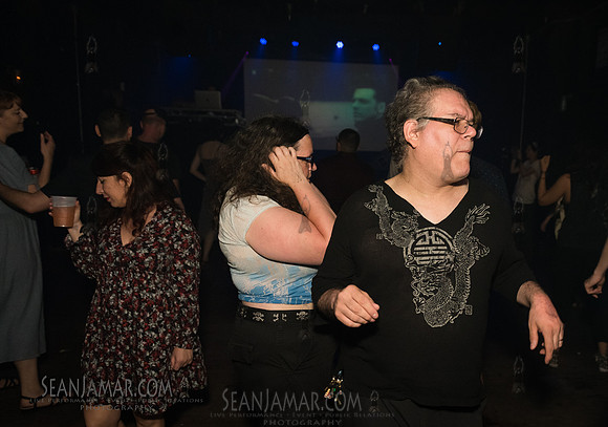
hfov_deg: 58.7
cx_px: 397
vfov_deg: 43.9
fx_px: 529
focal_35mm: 31
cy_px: 237
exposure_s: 1/250
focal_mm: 24
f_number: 3.5
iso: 3200
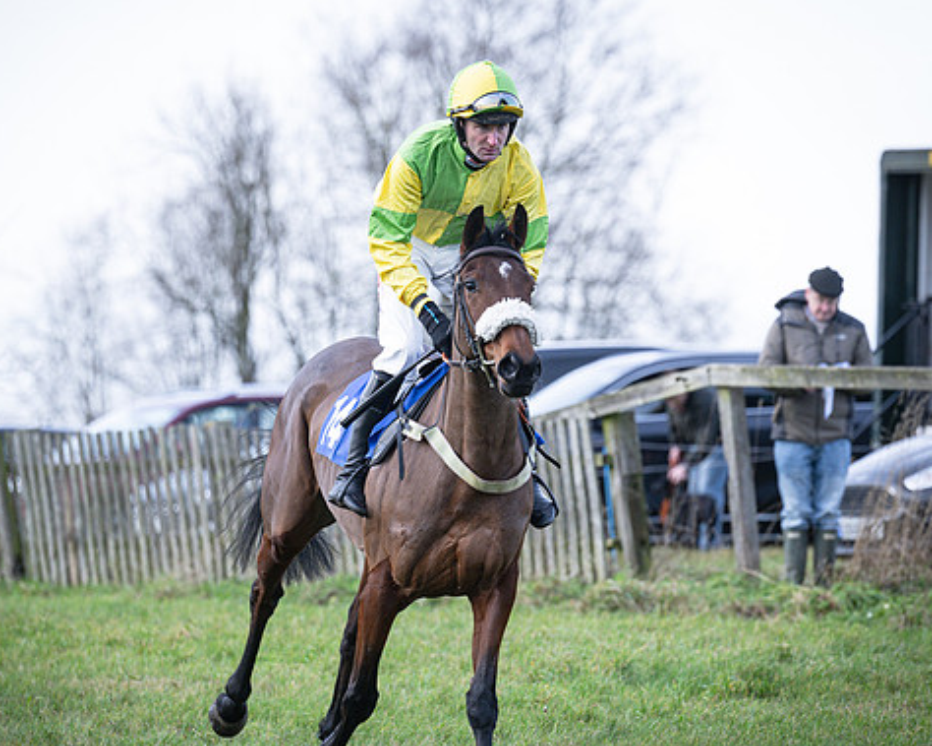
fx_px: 8990
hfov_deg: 5.9
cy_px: 407
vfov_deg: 4.7
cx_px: 612
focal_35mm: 326
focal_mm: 175
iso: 400
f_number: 4
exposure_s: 1/800
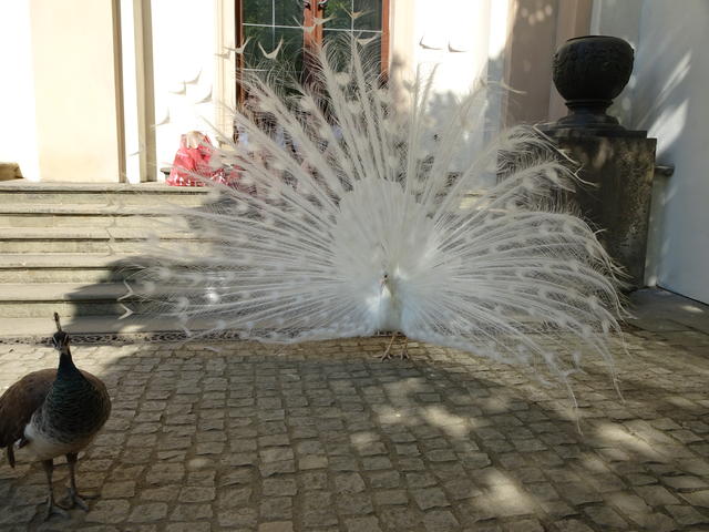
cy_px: 266
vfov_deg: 46.8
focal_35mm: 30
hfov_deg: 60.0
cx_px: 354
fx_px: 614
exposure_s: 1/500
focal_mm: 5.09
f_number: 3.5
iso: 80
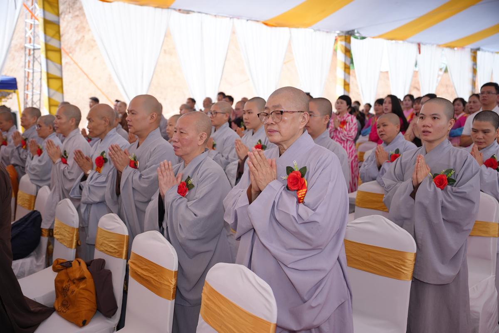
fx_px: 430
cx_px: 250
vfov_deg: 42.3
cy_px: 166
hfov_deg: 60.3
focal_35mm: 31
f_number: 2.8
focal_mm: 31
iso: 500
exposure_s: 1/160
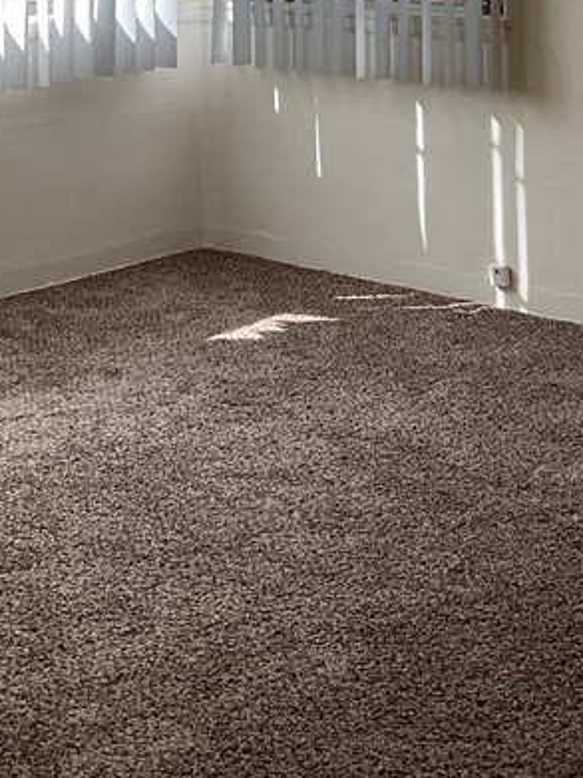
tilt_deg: -0.2
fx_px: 1708
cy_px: -141
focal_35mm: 76
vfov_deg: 23.6
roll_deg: +0.5
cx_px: 368
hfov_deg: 19.3
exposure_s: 1/212
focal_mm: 3
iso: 16
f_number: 1.8
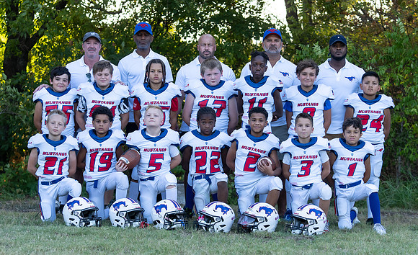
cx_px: 231
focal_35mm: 122
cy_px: 123
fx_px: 1378
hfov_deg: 17.2
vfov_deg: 10.6
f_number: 3.5
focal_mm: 70
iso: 250
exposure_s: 1/320
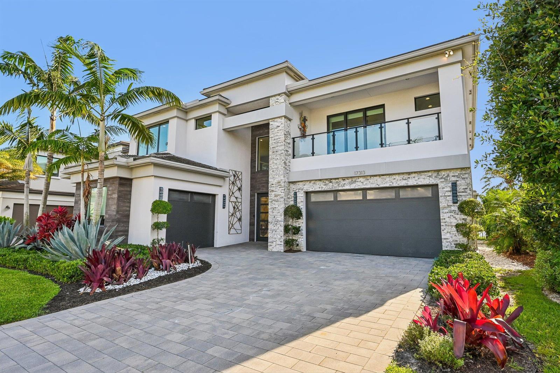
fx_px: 288
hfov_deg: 88.4
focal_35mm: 18
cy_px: 186
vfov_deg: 65.9
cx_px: 280
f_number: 8
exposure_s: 1/1250
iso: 1250
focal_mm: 18.5
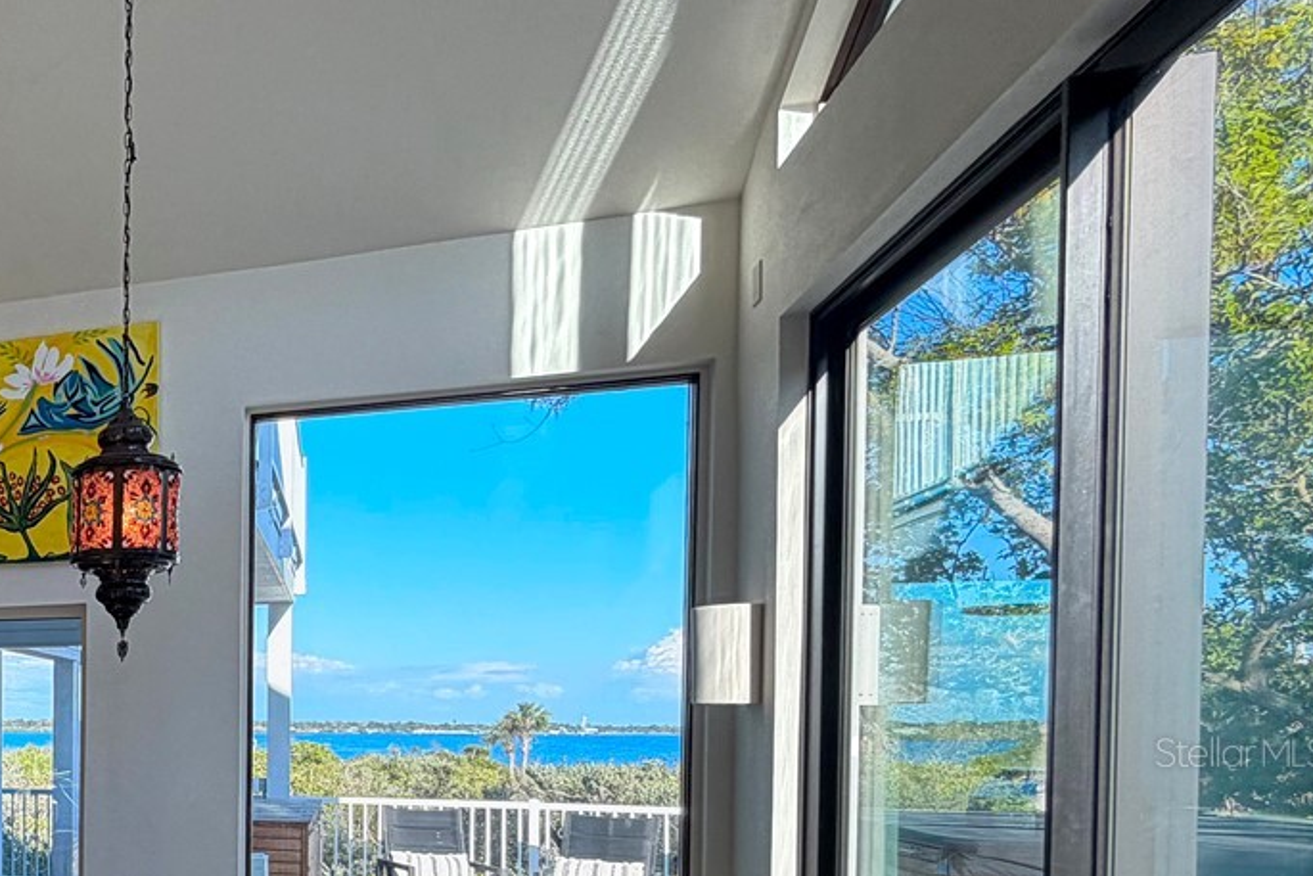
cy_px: 751
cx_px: -197
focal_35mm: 34
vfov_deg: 36.9
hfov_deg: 41.6
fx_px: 1240
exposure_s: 1/207
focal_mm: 2.2
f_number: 2.2
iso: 40
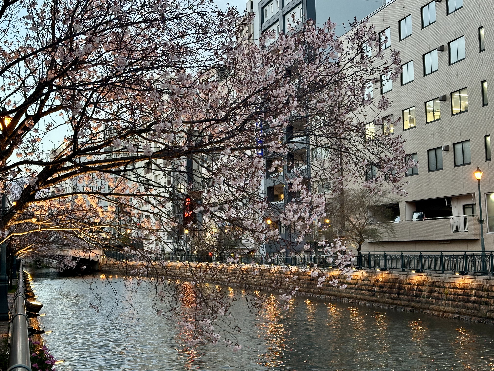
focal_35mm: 48
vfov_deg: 30.3
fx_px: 685
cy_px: 186
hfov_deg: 39.7
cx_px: 247
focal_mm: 6.86
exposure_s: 1/60
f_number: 1.78
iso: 160
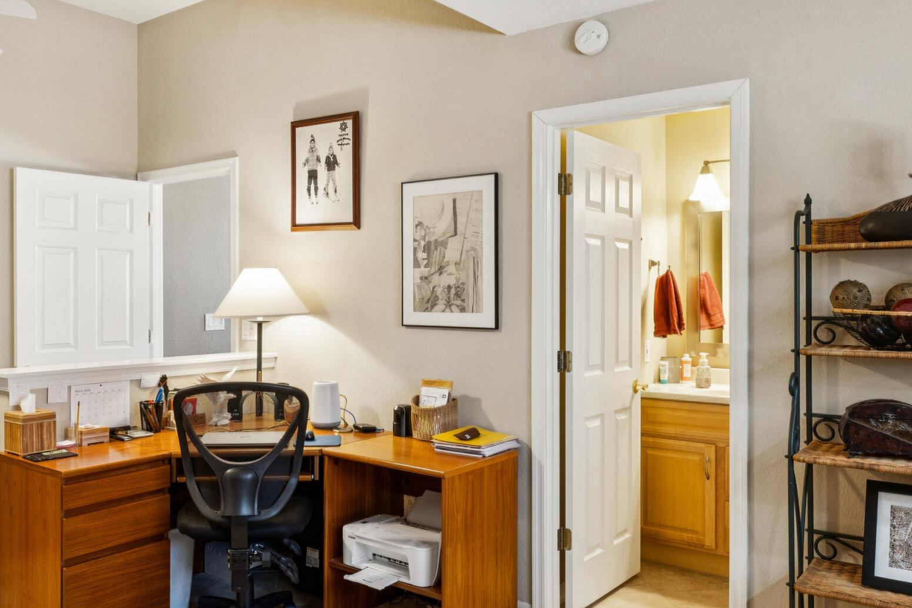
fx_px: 795
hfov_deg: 59.4
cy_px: 302
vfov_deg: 41.8
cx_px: 393
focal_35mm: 31
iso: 400
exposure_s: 1/4
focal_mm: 16.2
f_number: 13
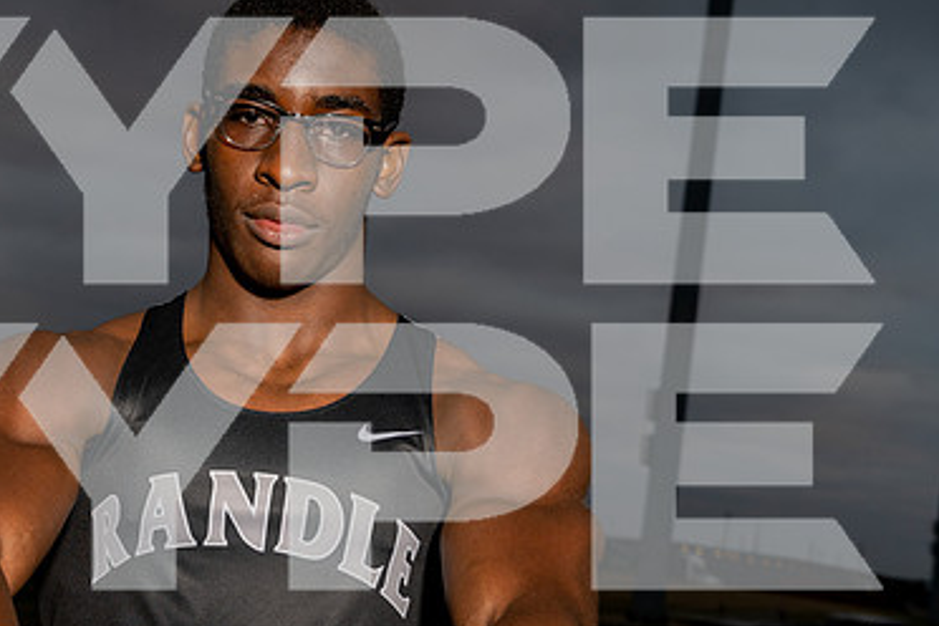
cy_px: 458
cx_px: 240
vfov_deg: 21.1
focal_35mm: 64
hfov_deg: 30.9
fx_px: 1669
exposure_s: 1/200
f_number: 5.6
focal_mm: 41
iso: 400
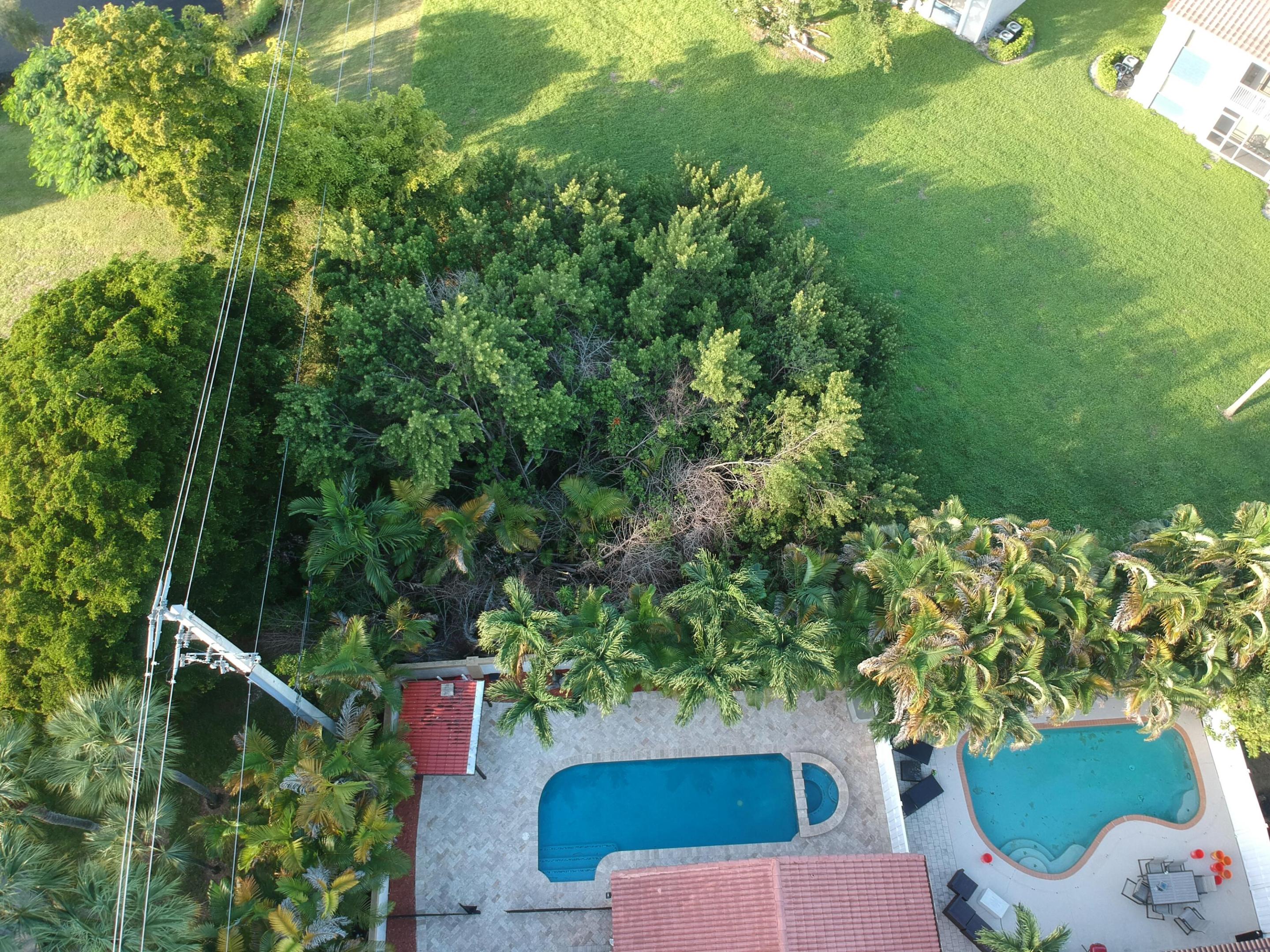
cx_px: 635
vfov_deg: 54.9
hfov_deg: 69.4
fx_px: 917
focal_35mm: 25
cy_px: 476
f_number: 2.6
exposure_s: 1/80
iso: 100
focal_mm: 4.49
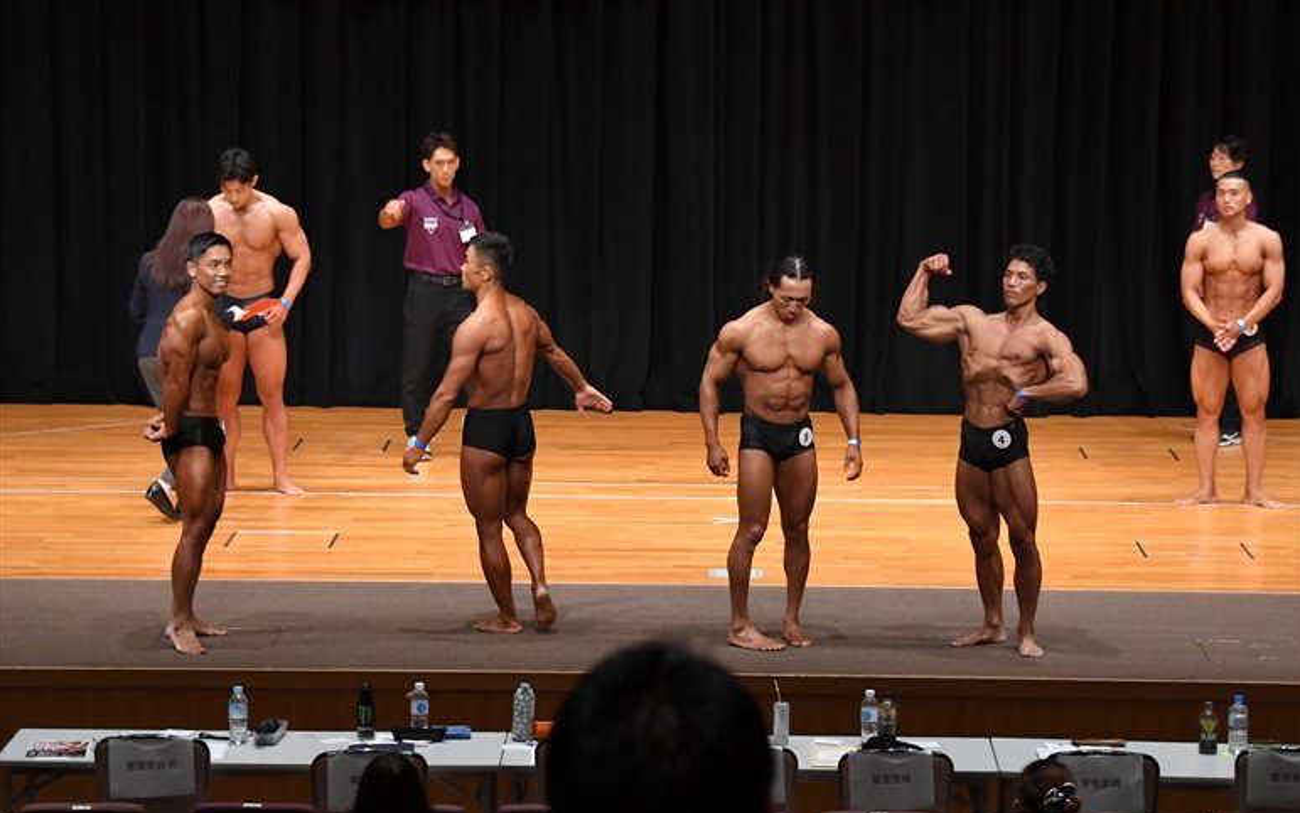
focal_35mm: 126
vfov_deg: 10.4
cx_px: 652
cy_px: 422
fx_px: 4464
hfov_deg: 16.6
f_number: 5.6
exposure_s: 1/400
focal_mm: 82
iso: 4000
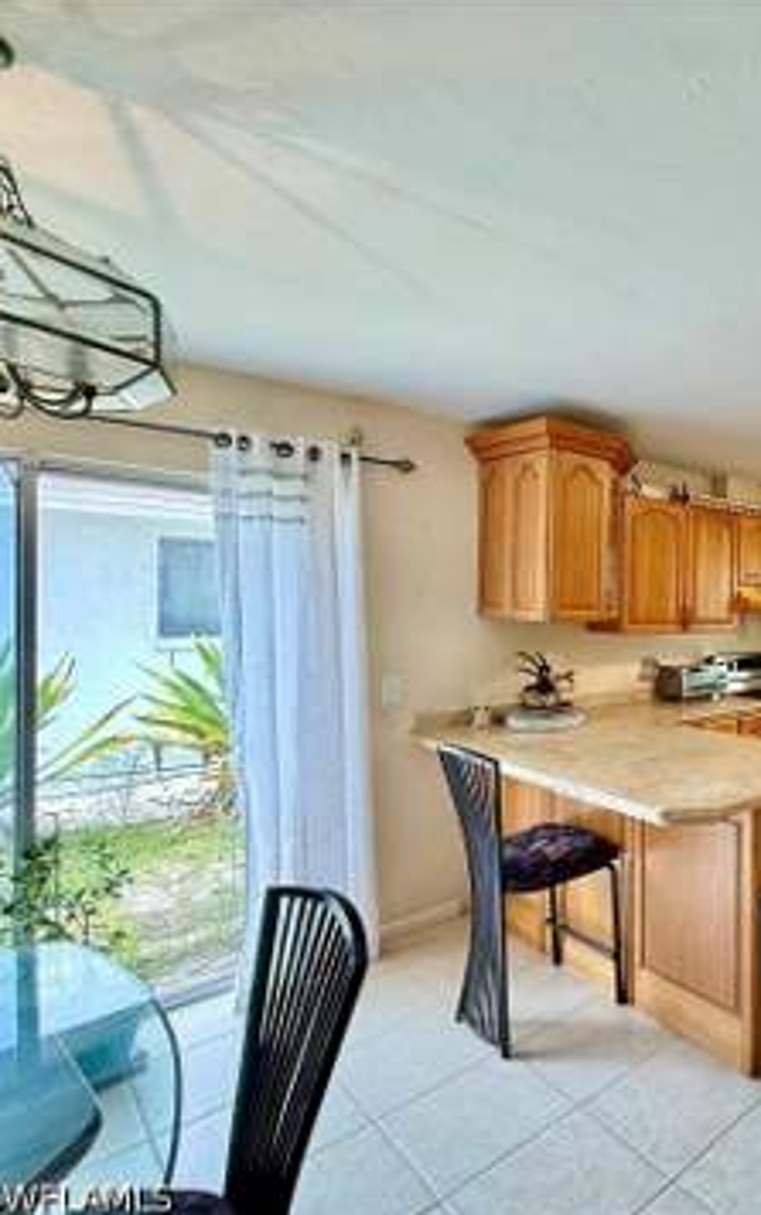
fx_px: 663
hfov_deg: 47.4
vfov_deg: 85.0
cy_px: 611
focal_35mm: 20
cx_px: 792
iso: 250
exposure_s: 1/120
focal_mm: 2.22
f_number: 2.2
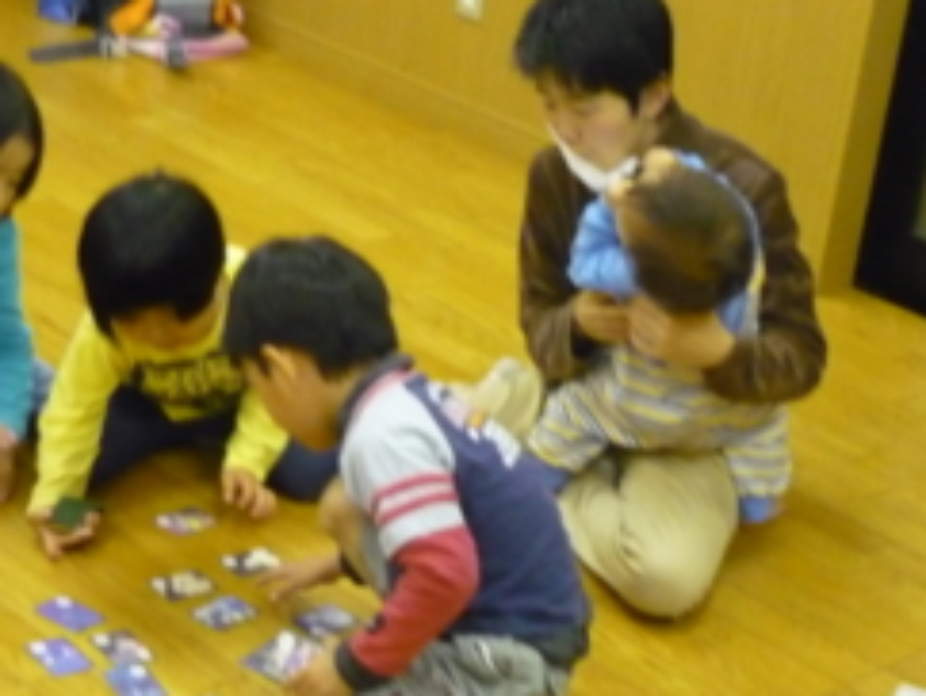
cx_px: 402
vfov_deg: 18.2
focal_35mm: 81
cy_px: 331
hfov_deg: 24.1
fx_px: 2169
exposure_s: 1/50
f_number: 3
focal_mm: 7.2
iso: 800
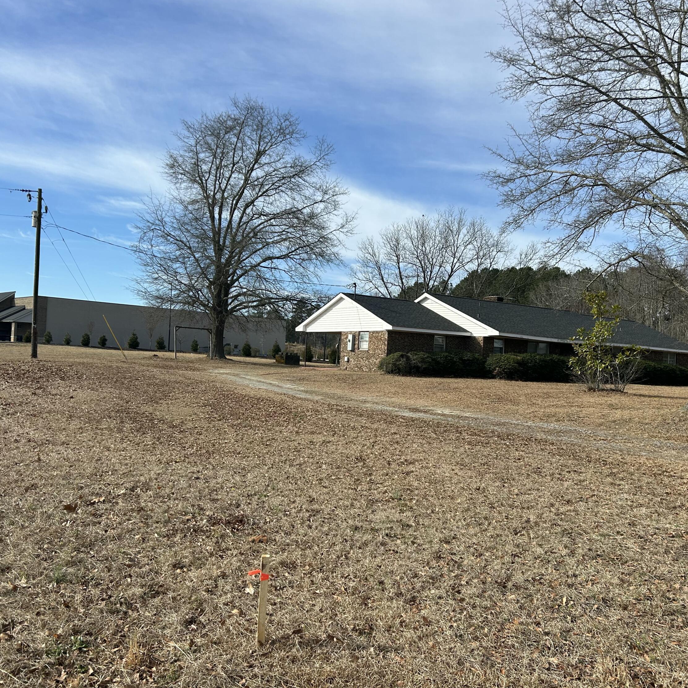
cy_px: 341
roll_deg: -1.8
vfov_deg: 52.5
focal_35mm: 31
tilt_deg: +0.8
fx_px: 697
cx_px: 360
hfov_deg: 52.5
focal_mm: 5.7
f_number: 1.5
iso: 50
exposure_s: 1/4444
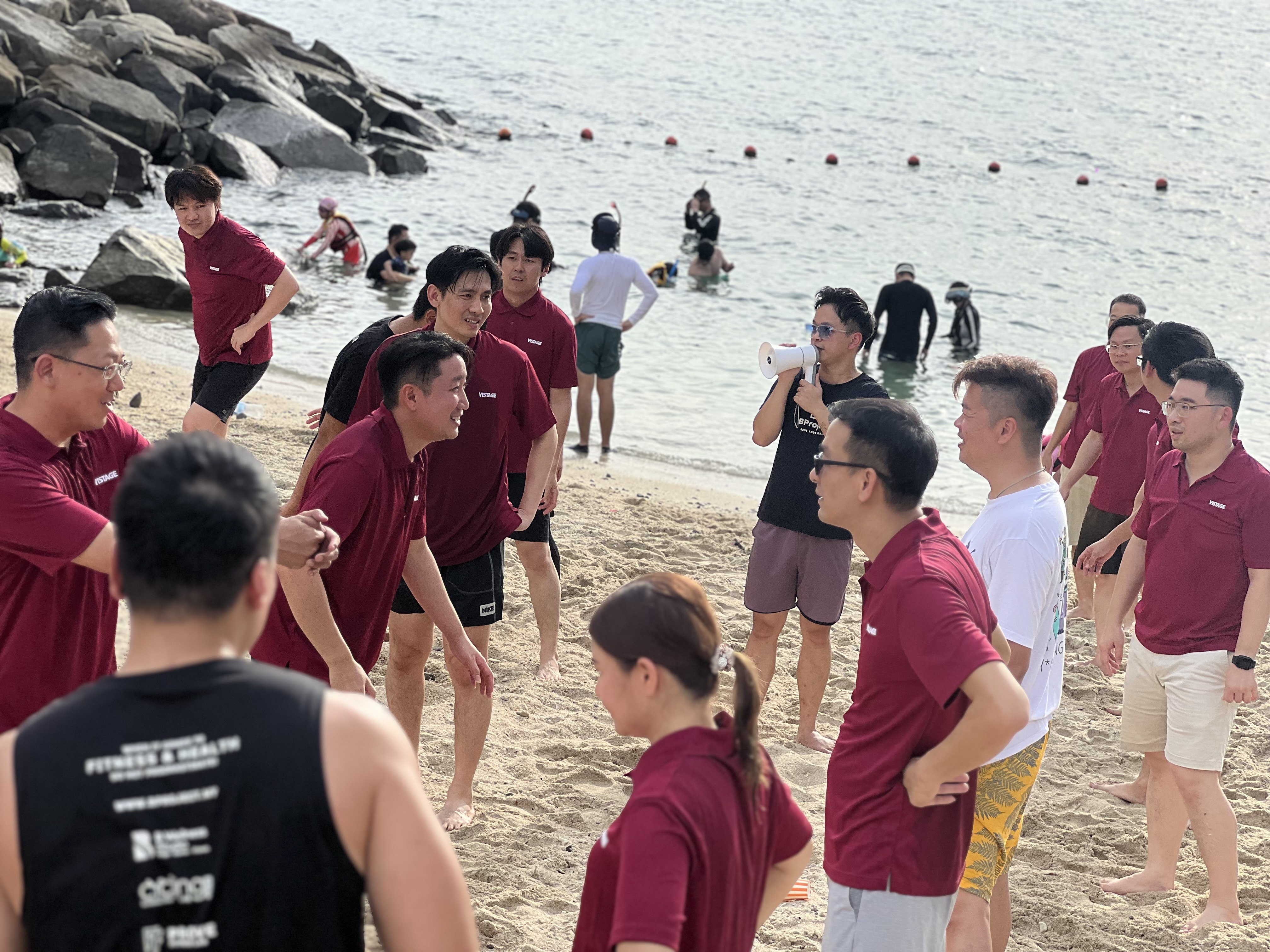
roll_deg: -6.7
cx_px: 635
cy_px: 476
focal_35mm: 77
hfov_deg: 25.3
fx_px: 2825
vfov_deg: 19.1
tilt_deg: -11.9
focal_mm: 9
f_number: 2.8
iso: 32
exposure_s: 1/717
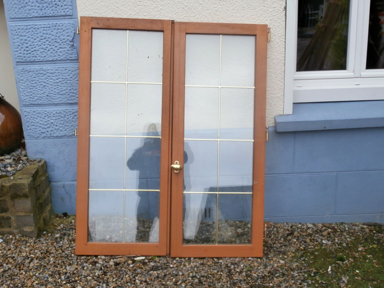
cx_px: 192
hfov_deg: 40.4
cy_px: 144
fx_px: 521
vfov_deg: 30.9
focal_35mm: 47
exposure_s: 1/80
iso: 100
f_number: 4.2
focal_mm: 8.29
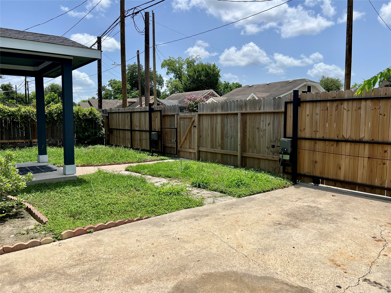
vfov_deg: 53.1
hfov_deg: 67.3
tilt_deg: -4.3
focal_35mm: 26
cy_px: 146
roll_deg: +1.1
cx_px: 196
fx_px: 294
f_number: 1.5
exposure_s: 1/5882
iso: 50
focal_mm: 5.7
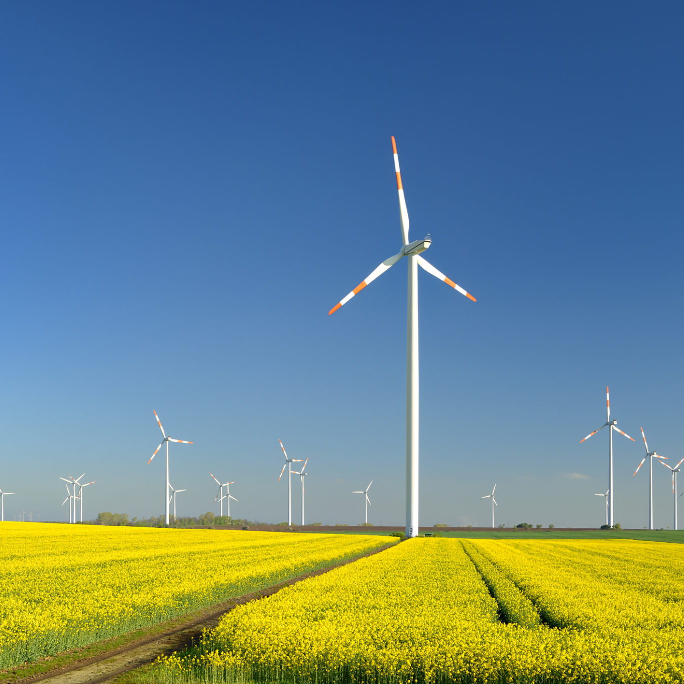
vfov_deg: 36.8
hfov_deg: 36.5
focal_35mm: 46
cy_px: 341
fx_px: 1028
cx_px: 240
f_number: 8
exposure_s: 1/60
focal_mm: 36
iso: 100
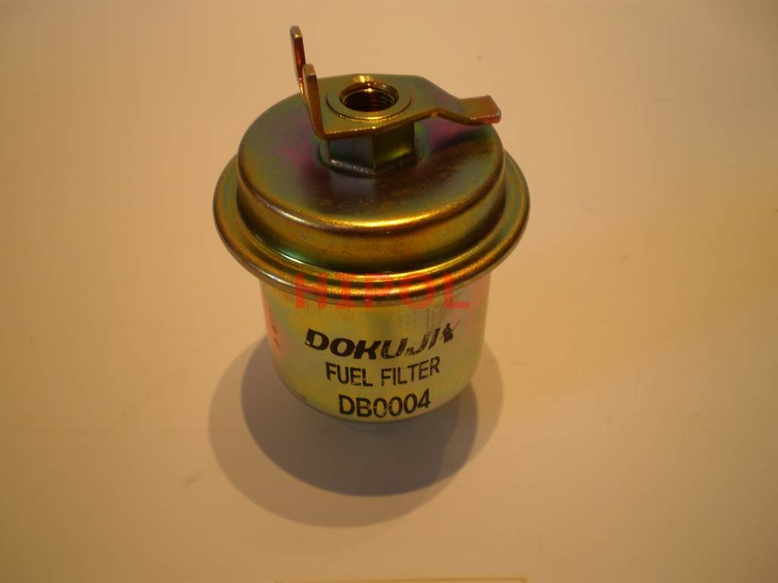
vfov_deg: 39.7
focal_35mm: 36
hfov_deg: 51.4
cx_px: 389
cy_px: 292
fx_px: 809
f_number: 3.1
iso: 64
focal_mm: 6.3
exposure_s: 1/40
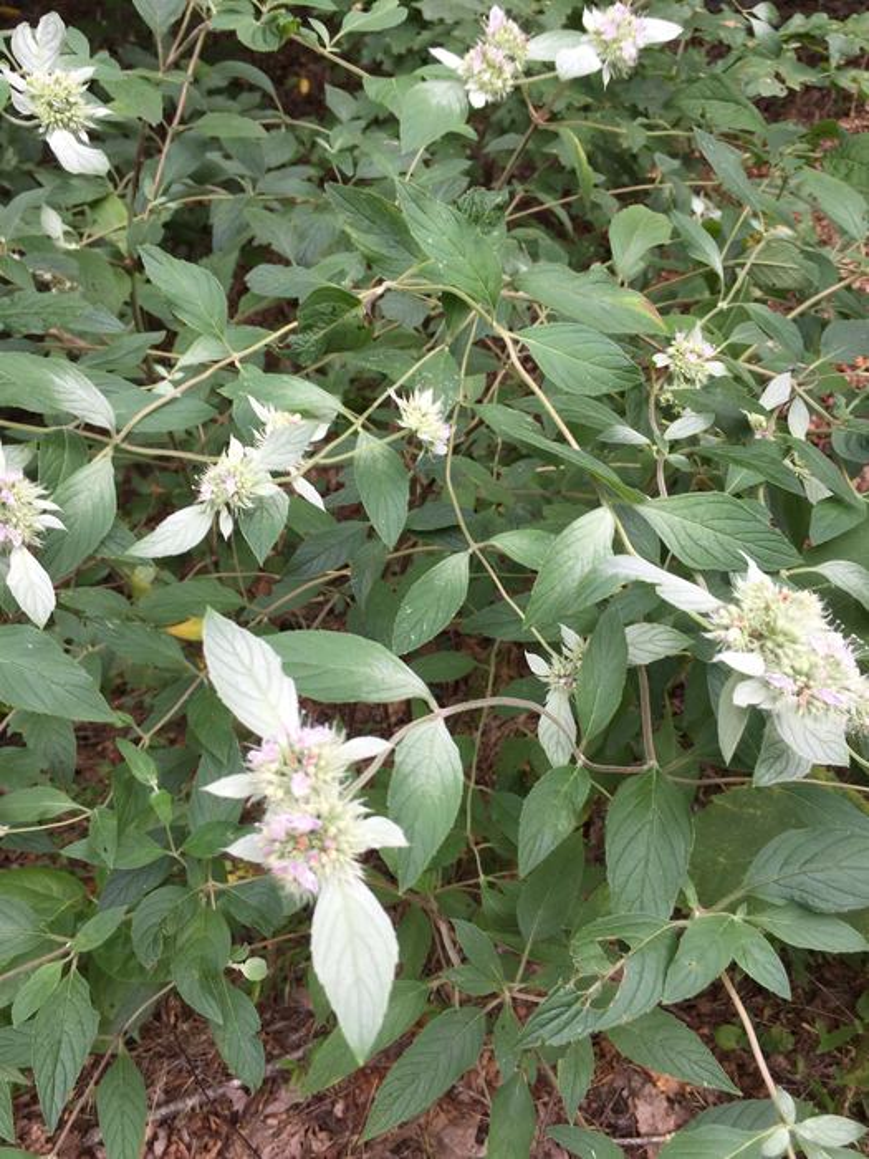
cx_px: 434
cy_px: 580
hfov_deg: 48.2
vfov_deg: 61.7
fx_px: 971
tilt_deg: -40.4
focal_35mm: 29
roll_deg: -3.5
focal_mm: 4.15
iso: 32
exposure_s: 1/120
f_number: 2.2
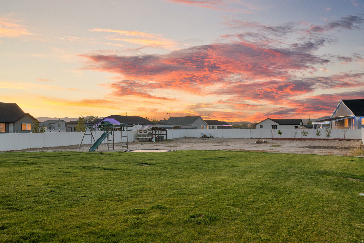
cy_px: 122
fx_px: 303
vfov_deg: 43.6
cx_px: 182
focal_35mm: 30
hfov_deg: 61.9
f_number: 7.1
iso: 250
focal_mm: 30
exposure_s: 1.6
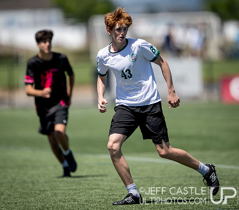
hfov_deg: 3.4
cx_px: 145
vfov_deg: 3.0
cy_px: 90
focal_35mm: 547
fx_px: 4022
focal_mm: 400
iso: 80
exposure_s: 1/2000
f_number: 2.8
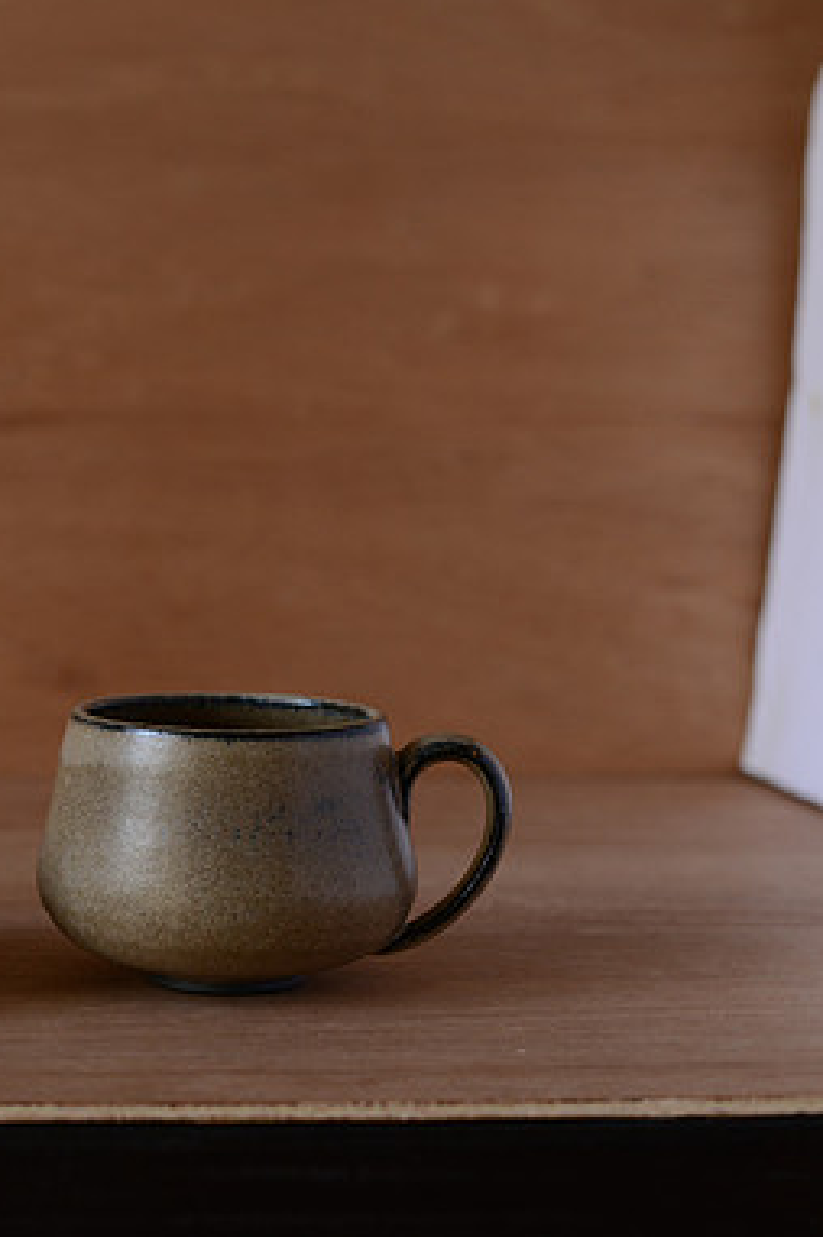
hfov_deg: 17.4
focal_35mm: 76
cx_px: -39
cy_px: 617
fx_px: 2611
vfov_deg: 26.7
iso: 500
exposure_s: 1/100
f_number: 3.5
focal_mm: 50
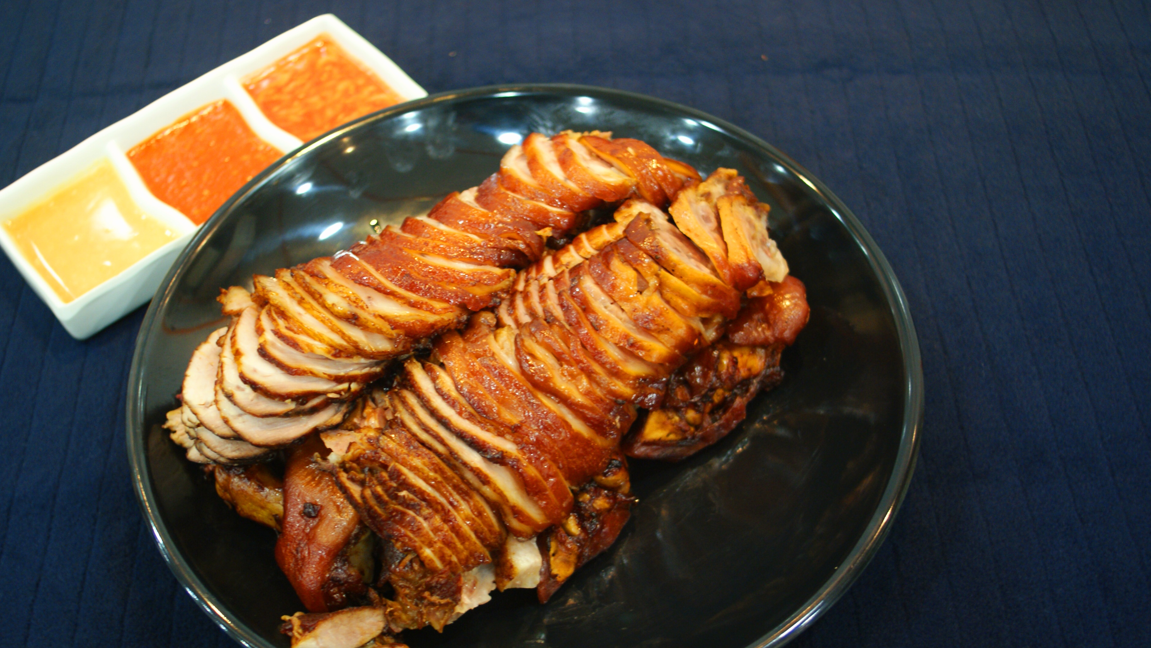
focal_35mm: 45
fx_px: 1373
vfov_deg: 26.5
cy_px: 373
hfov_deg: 45.5
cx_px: 565
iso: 400
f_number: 2.8
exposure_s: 1/15
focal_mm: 28
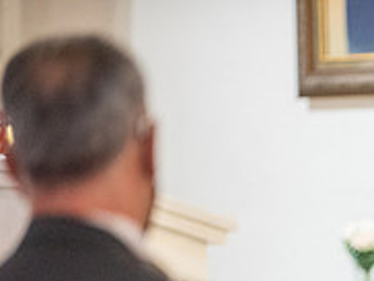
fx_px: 5301
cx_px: 563
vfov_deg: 3.0
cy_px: 395
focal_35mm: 490
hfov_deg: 4.0
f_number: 2.8
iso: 2000
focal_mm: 160
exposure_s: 1/160
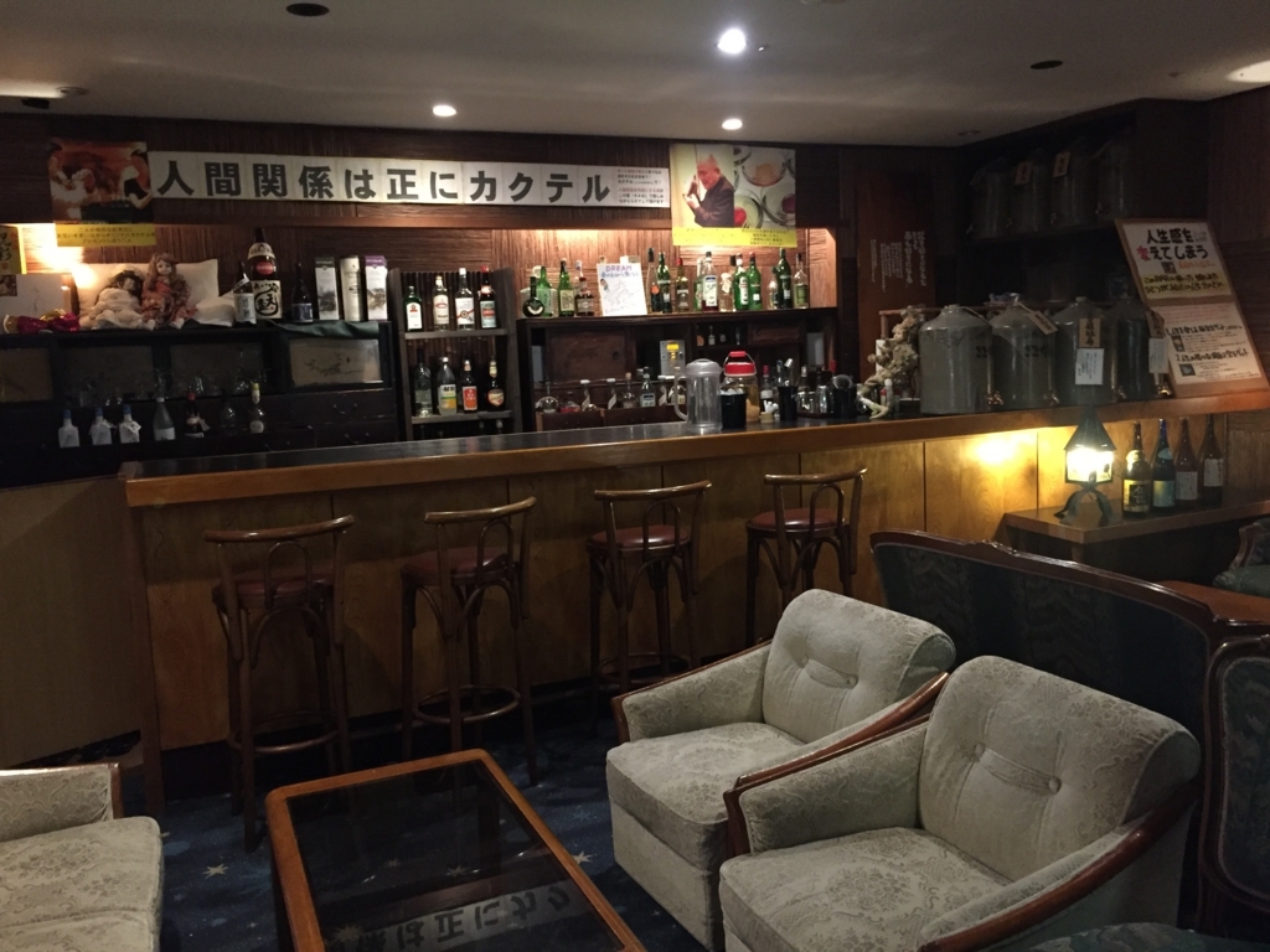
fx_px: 1064
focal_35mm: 29
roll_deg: +2.0
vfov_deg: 48.2
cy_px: 476
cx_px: 635
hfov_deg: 61.7
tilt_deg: -8.4
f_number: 2.2
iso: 500
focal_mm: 4.15
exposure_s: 1/15
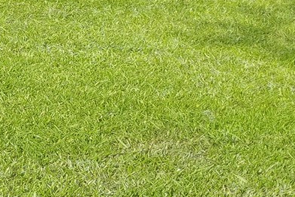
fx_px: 950
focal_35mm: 116
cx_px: -360
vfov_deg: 10.8
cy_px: -191
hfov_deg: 13.8
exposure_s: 1/125
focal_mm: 14
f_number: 5.6
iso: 110
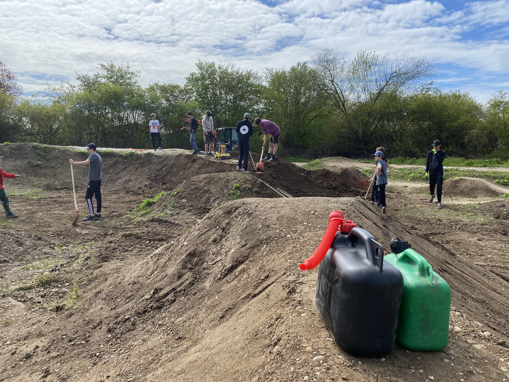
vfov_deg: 53.1
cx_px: 254
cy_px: 191
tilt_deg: -7.3
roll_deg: -0.1
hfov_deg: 67.3
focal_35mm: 26
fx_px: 382
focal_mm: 4.25
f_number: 1.8
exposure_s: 1/2688
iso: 32
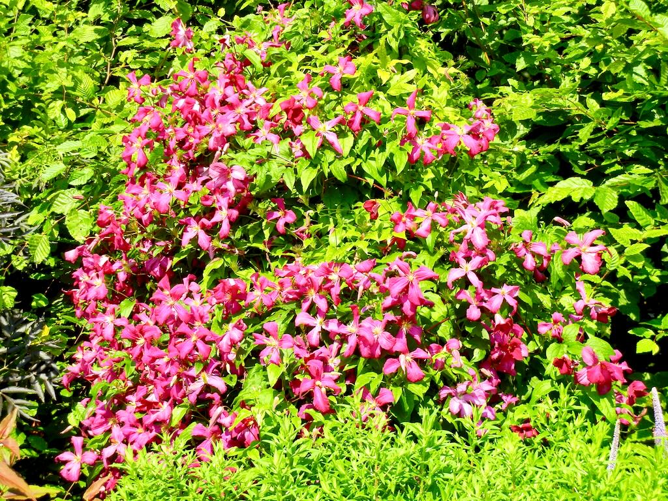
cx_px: 334
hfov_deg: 22.0
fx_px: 1717
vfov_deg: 16.6
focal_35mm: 89
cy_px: 250
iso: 160
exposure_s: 1/430
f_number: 4.4
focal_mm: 16
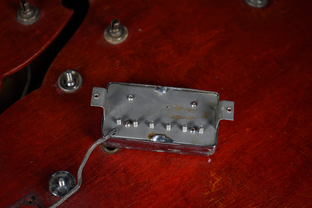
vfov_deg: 19.5
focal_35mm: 70
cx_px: 156
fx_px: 607
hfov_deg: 28.8
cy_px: 104
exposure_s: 1/100
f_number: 5.6
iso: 100
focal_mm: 70
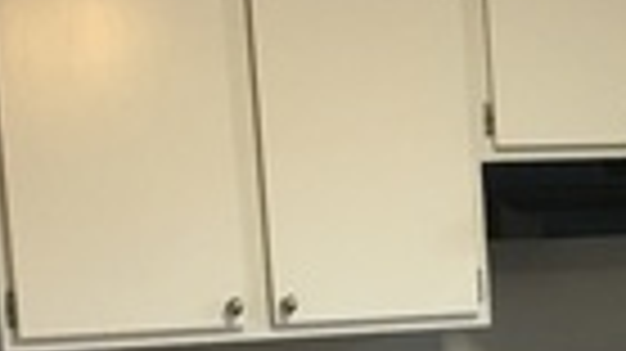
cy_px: 594
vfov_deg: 7.8
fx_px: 2522
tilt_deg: -6.7
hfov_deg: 13.5
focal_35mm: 152
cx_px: 885
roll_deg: +2.6
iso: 50
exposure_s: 1/15
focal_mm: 4.15
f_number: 2.2
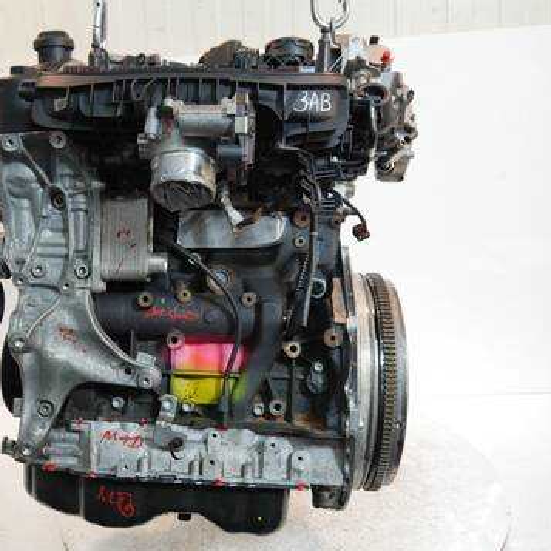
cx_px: 185
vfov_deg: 43.9
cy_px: 276
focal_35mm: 38
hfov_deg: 43.3
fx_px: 684
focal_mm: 16
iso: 500
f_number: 3.8
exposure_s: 1/60
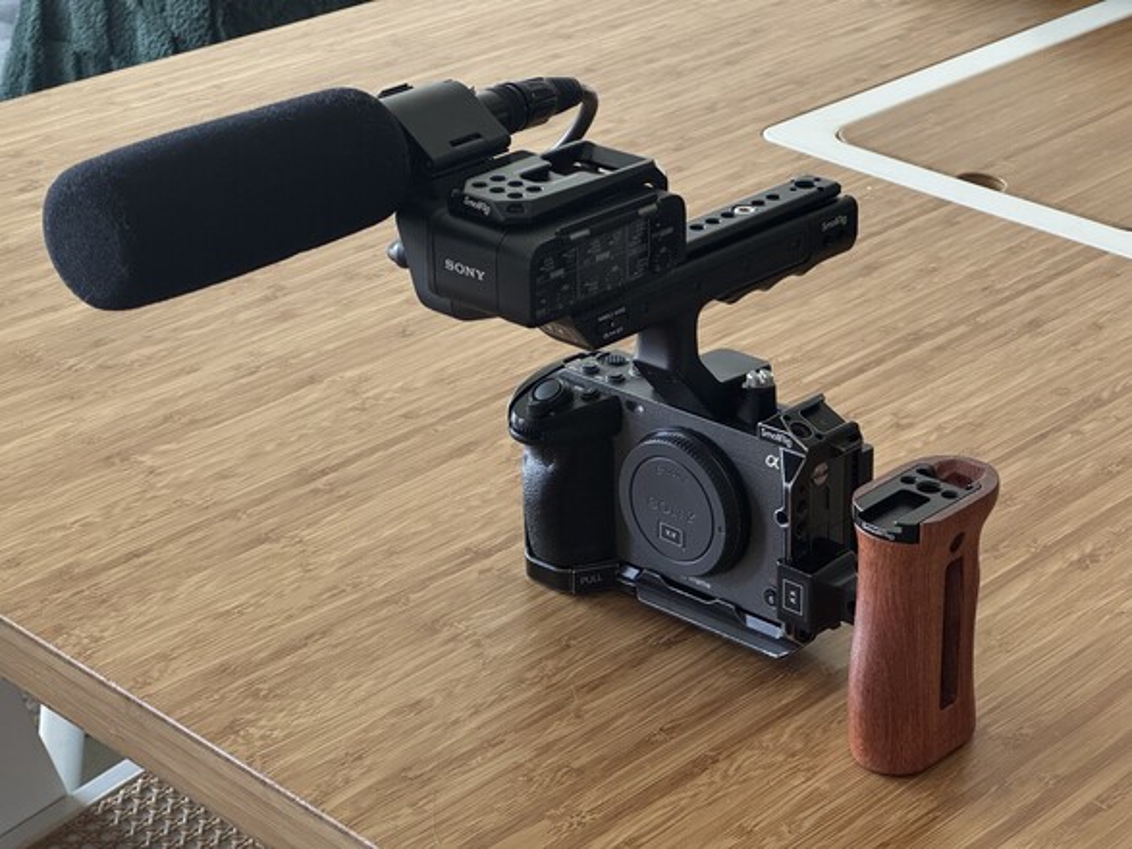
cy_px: 424
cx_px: 566
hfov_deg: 25.3
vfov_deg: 19.1
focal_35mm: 77
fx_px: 2518
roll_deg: -1.4
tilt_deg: -27.1
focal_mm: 9
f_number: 2.8
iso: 320
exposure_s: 1/60
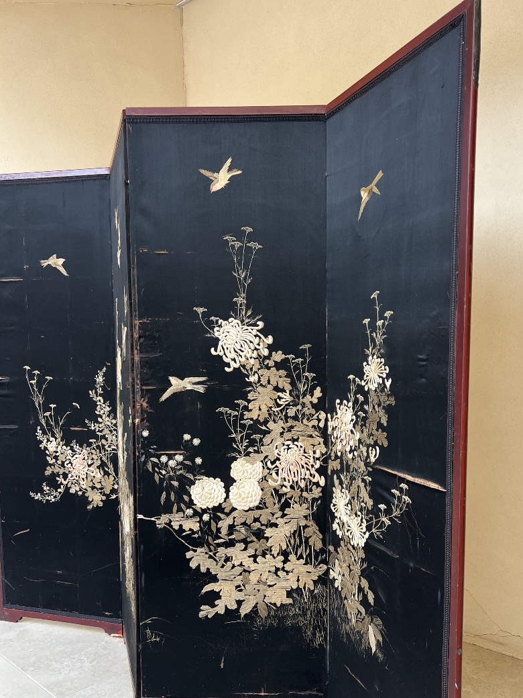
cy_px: 394
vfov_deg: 59.8
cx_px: 296
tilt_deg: -4.2
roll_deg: +0.9
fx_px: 604
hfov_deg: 46.7
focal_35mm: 30
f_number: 1.5
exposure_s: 1/121
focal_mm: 5.7
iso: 100
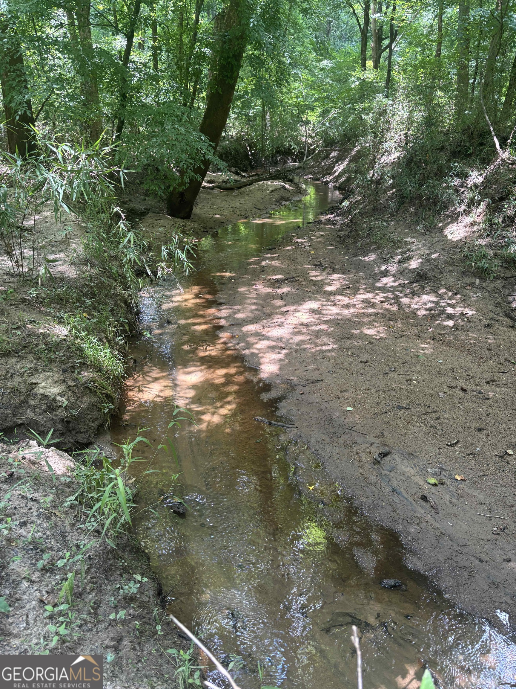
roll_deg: +0.4
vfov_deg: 67.3
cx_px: 258
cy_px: 344
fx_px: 517
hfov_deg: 53.1
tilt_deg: -22.9
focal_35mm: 26
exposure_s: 1/105
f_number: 1.6
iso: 125
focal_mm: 5.96
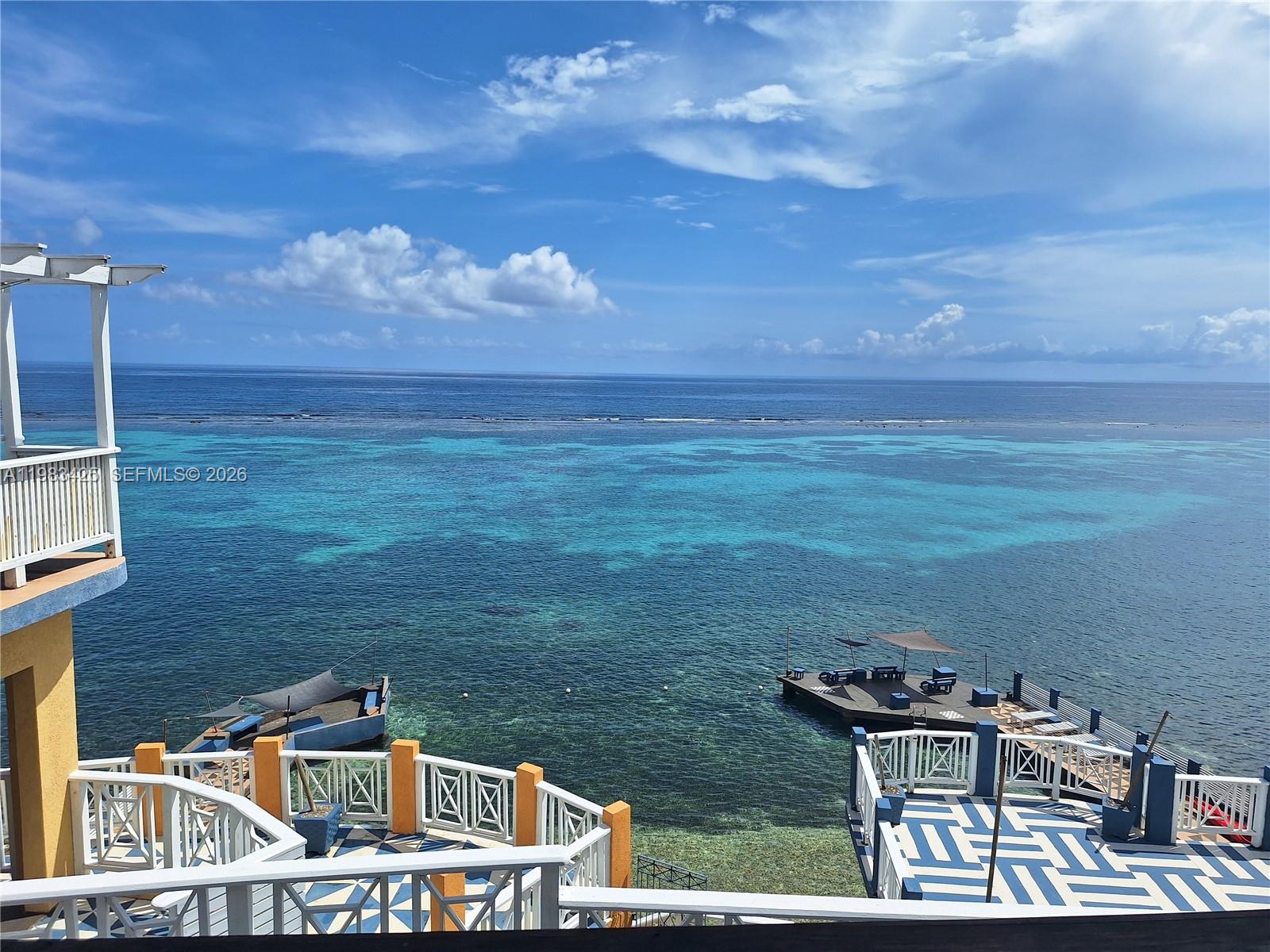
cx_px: 635
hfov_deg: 73.9
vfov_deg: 58.9
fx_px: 844
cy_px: 476
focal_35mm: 23
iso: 40
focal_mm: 5.54
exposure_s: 1/5464
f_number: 1.8
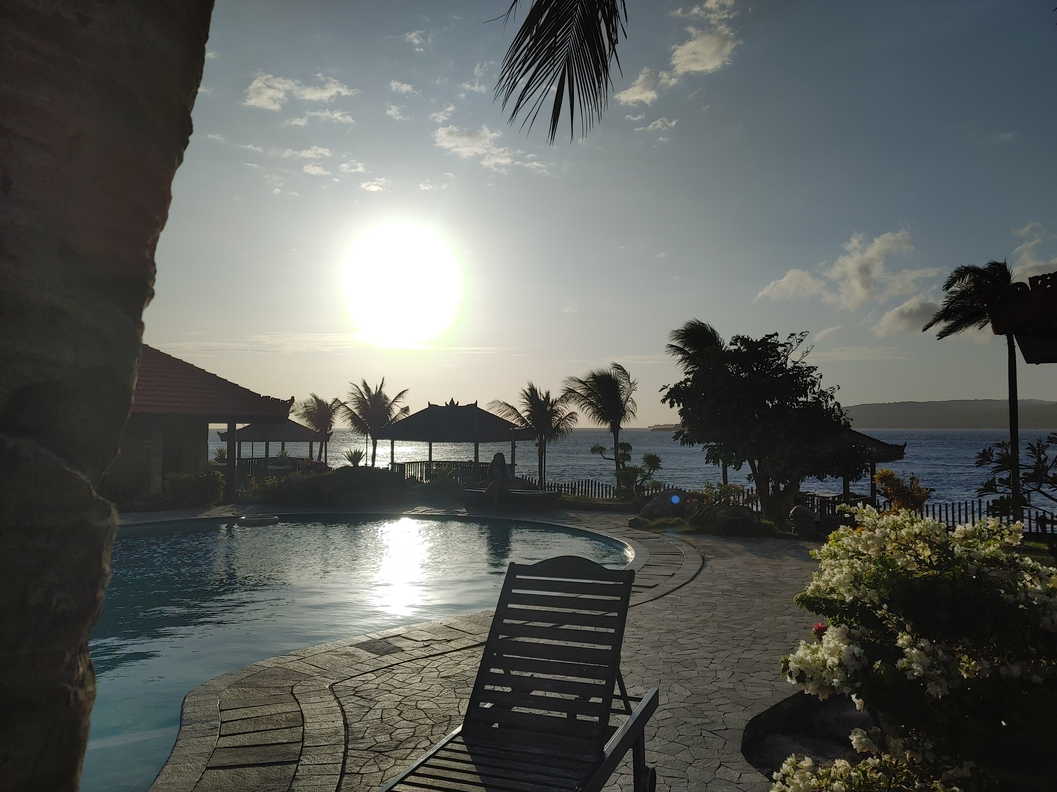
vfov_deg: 53.1
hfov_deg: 67.3
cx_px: 528
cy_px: 396
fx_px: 794
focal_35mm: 26
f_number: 1.8
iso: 50
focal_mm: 5.58
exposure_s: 1/12500
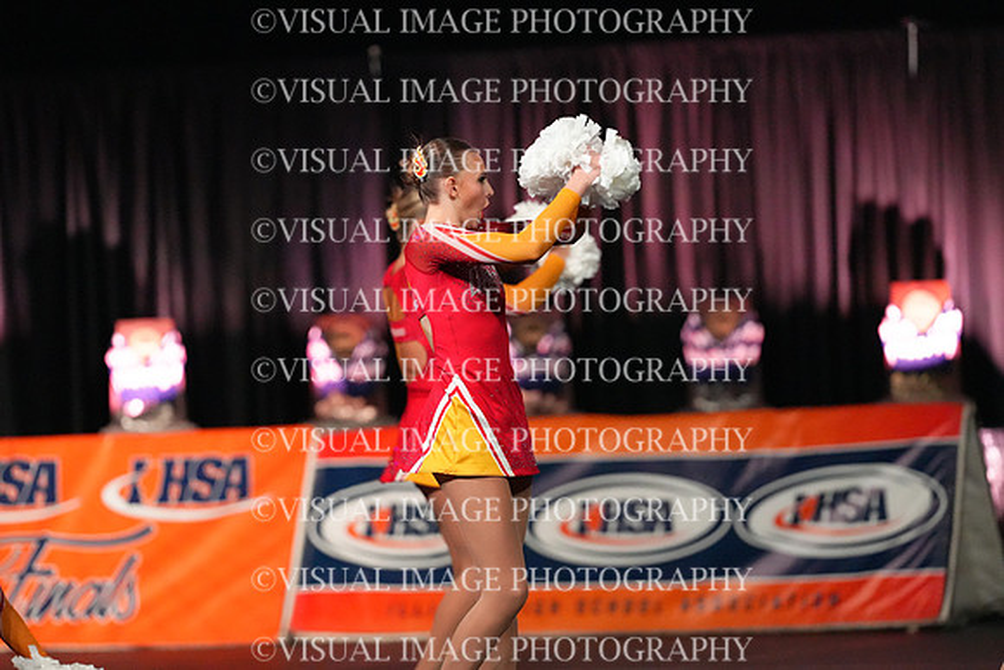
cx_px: 502
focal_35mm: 300
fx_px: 8368
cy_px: 335
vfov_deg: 4.6
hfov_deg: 6.9
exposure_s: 1/1250
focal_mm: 300
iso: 16000
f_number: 3.5
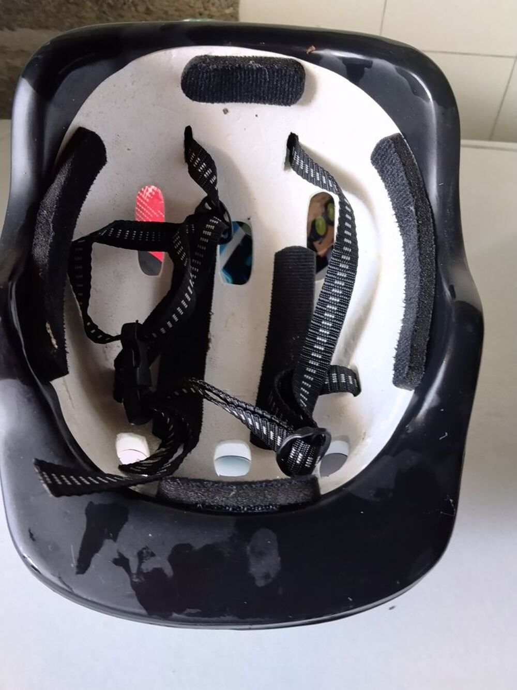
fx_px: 577
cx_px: 258
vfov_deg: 61.7
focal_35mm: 29
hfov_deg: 48.2
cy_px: 345
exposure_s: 1/25
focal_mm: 4.22
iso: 250
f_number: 1.8
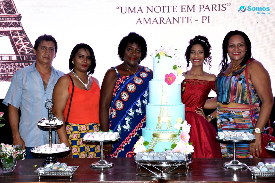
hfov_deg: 28.1
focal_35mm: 72
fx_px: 550
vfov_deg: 18.9
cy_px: 92
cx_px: 138
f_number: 4.5
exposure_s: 1/80
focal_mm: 48
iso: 1600
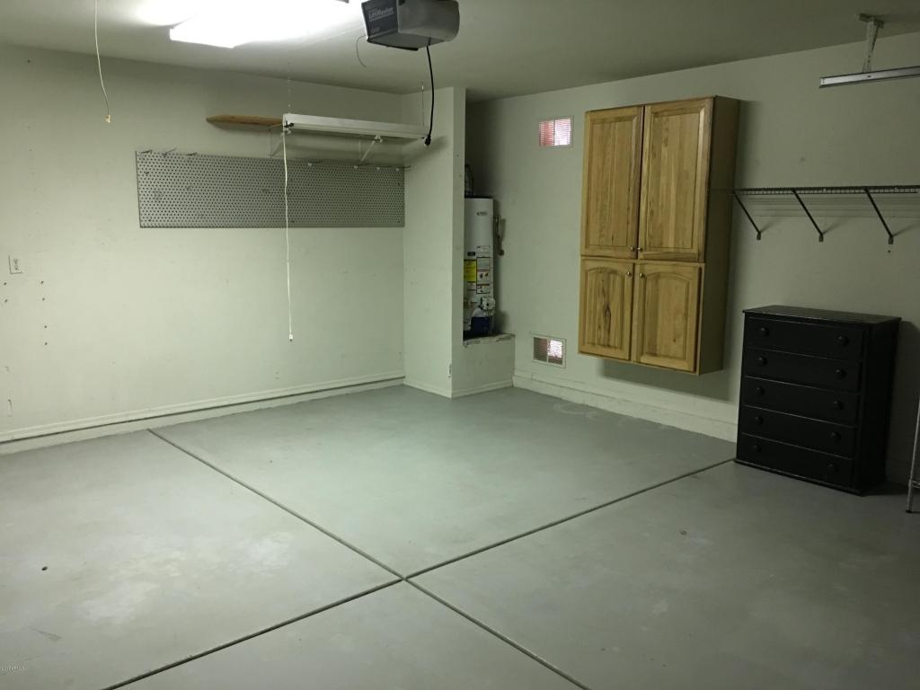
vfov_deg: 48.2
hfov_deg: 61.7
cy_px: 345
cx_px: 460
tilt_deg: -9.9
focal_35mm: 29
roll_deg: -0.1
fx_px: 771
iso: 80
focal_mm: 4.15
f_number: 2.2
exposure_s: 1/8
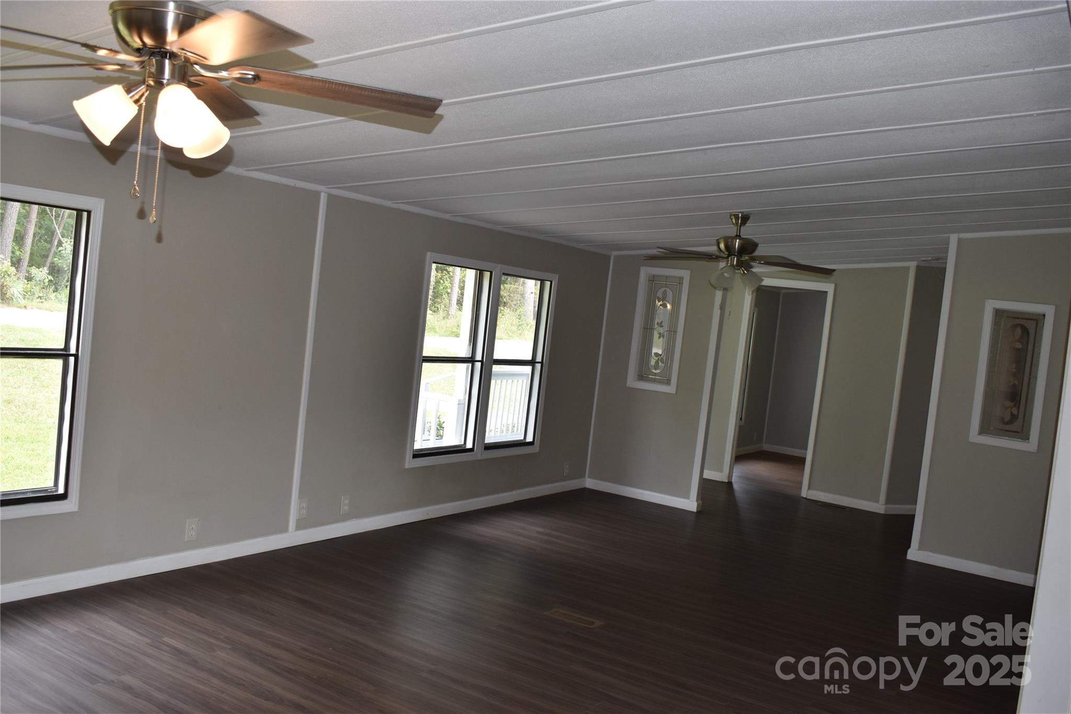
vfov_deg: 40.0
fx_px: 982
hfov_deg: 57.2
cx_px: 536
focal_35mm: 33
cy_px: 357
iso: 560
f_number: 5.6
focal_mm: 22
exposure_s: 1/125
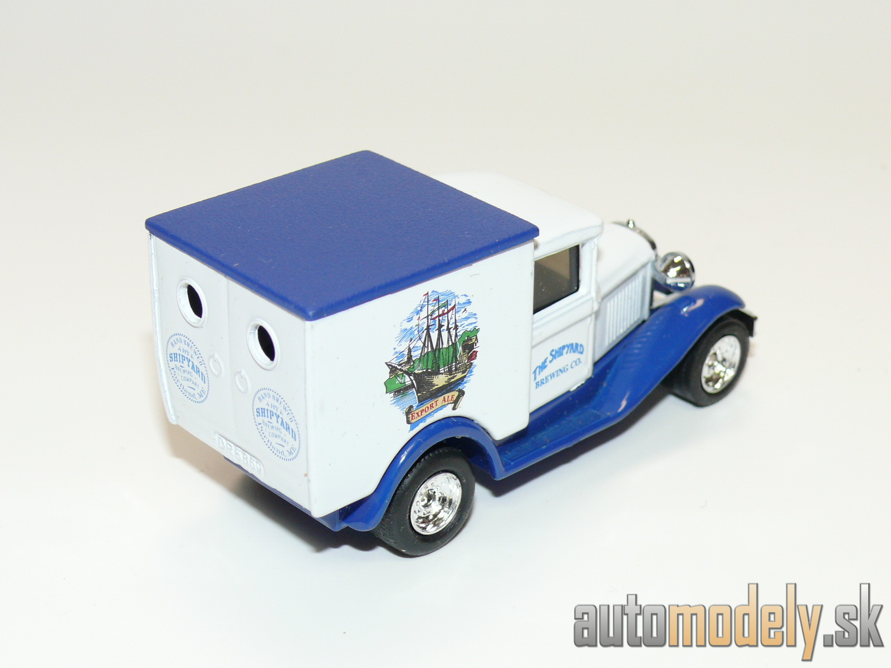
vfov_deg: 19.6
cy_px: 334
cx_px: 446
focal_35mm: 75
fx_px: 1930
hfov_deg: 26.0
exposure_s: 1/30
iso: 100
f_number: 4
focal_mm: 11.4
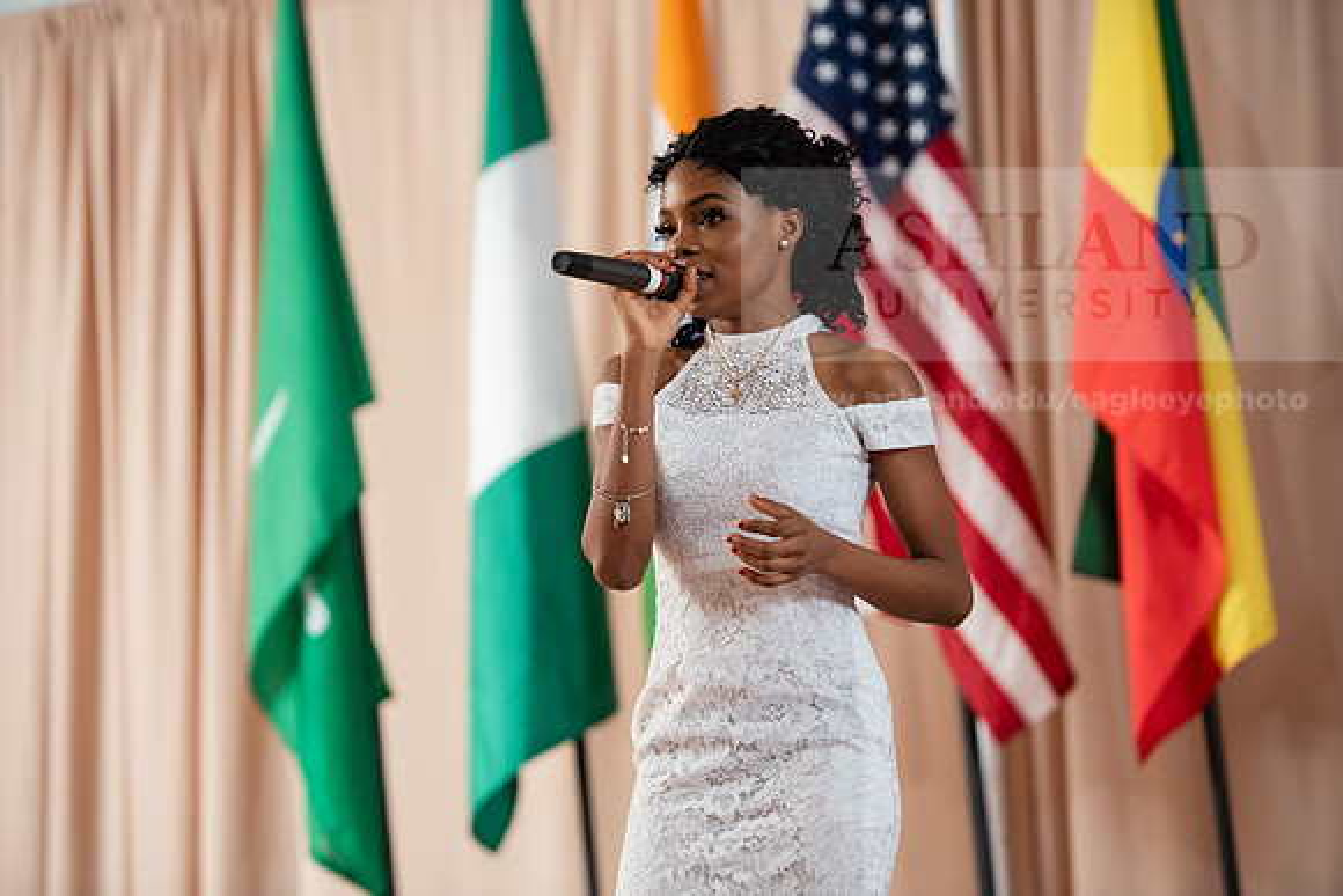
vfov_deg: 9.8
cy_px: 448
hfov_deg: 14.7
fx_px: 5224
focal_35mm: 140
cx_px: 672
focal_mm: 140
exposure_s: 1/200
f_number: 3.2
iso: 2000
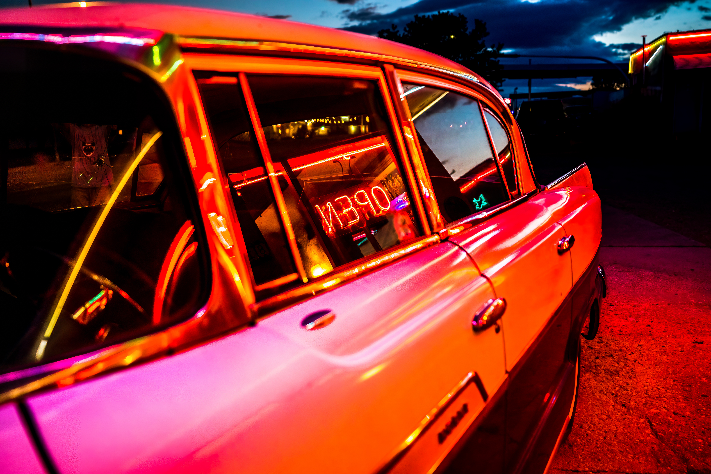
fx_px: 671
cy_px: 237
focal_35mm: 34
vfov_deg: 38.9
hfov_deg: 55.8
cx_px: 356
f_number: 2.8
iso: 1250
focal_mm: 34
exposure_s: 1/125
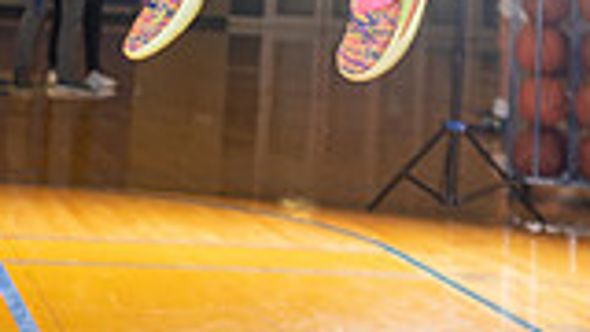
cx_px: 247
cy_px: -432
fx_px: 2347
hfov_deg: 14.3
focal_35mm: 150
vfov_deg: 7.6
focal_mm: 51
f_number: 5
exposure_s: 1/250
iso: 160
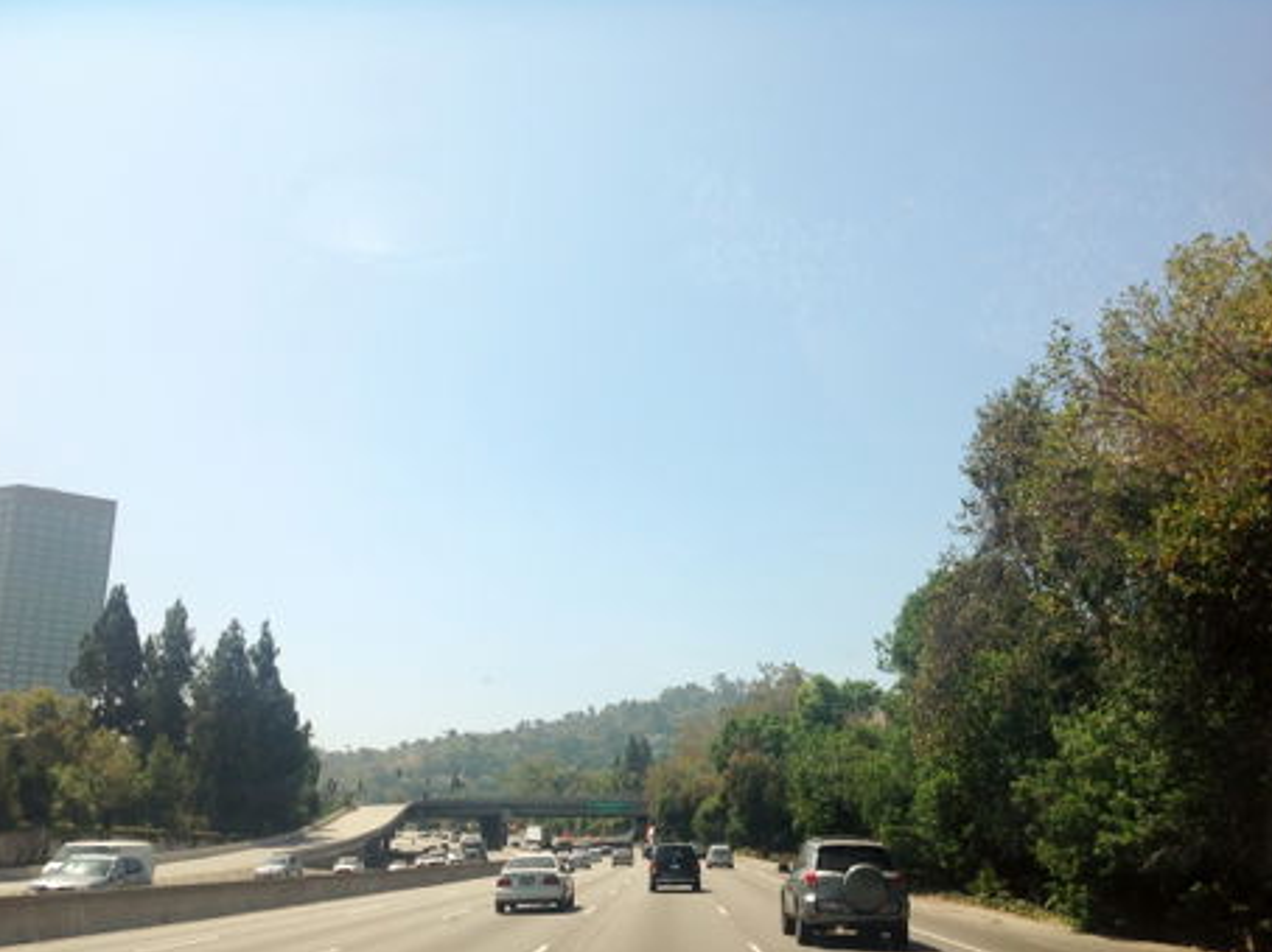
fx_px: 1359
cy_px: 497
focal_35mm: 37
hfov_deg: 50.2
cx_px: 644
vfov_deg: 38.6
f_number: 2.4
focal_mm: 4.28
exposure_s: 1/1592
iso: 50
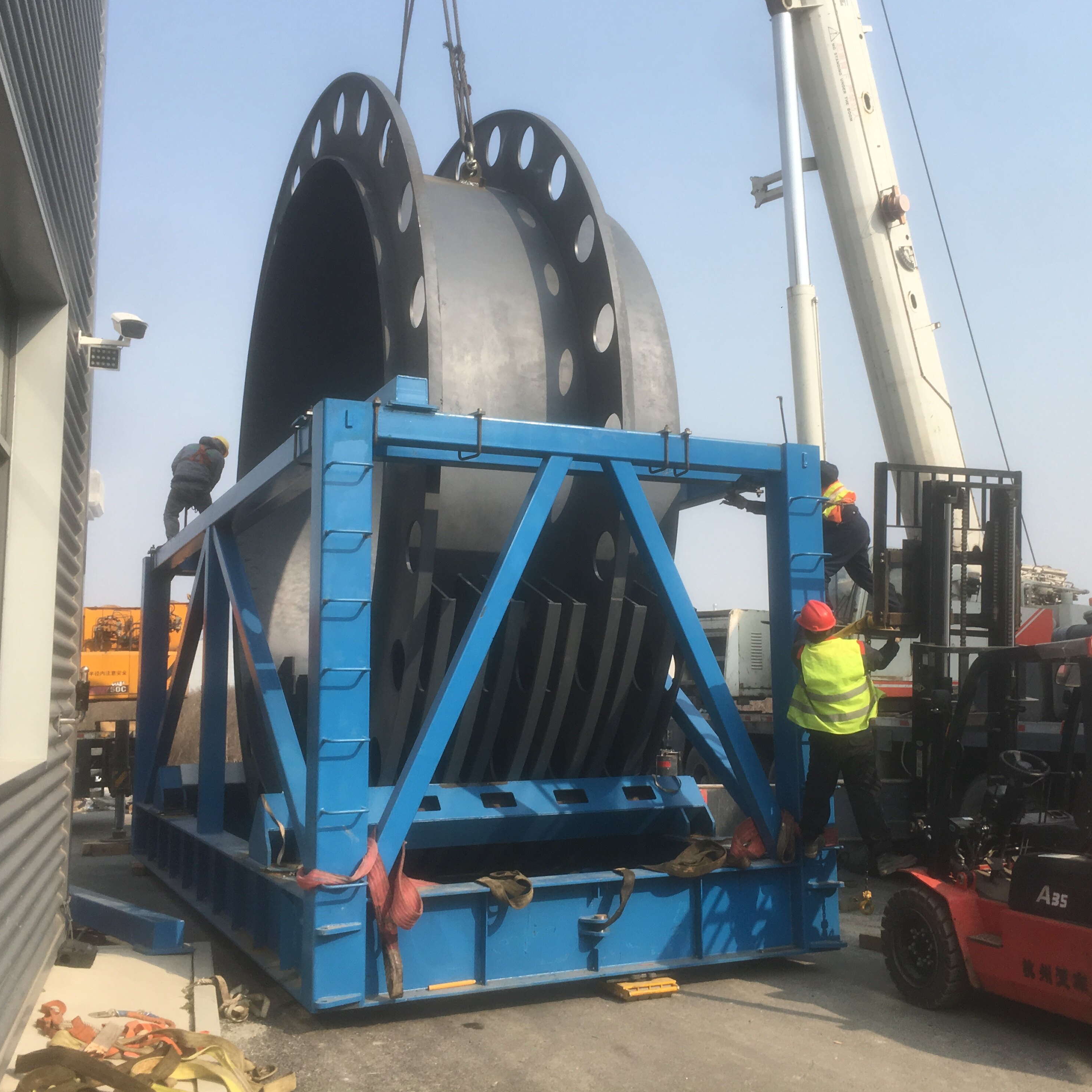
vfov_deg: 47.2
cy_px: 534
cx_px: 619
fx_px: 1249
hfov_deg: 47.1
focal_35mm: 35
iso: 25
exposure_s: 1/1099
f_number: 2.2
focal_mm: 4.15
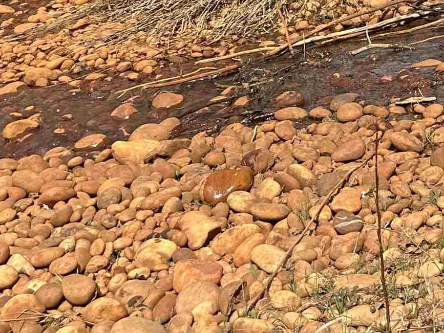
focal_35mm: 85
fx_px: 1091
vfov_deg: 16.0
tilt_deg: -6.5
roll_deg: -0.2
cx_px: 716
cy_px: -161
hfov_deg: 19.3
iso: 80
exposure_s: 1/3472
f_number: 1.78
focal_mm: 6.86
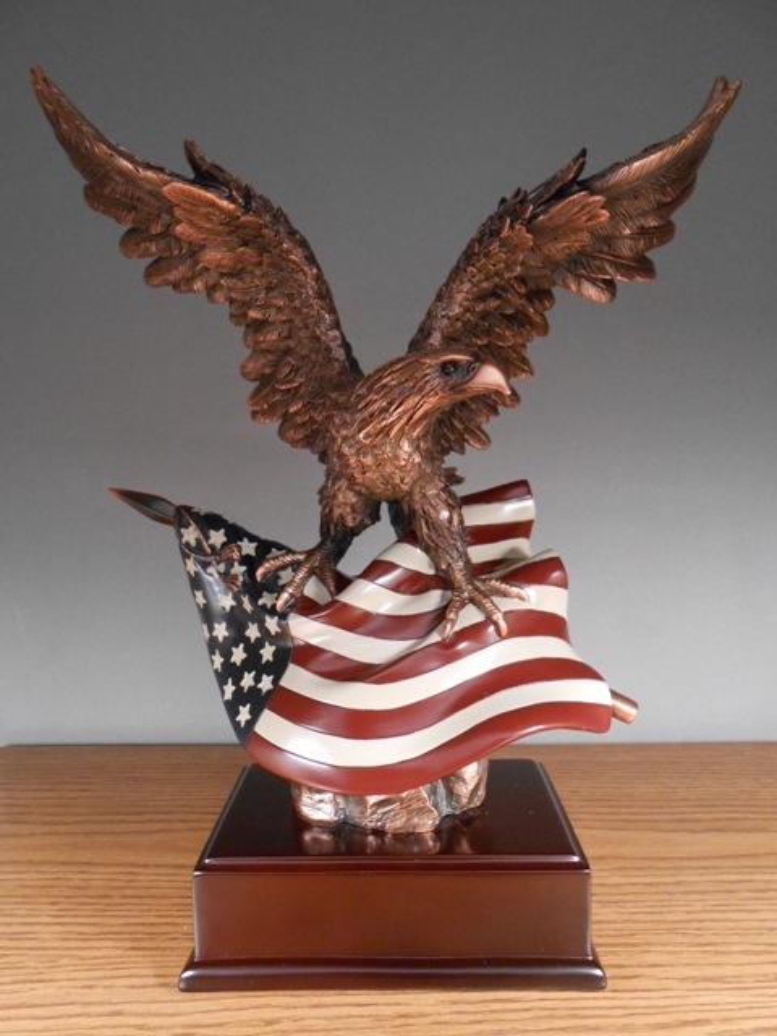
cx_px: 388
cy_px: 518
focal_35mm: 26
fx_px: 778
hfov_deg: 53.1
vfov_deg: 67.3
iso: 400
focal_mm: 4.6
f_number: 3.5
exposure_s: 1/25
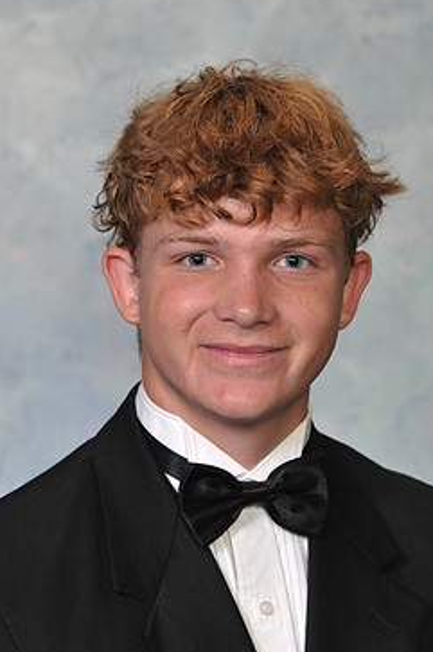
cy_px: 410
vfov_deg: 9.5
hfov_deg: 6.3
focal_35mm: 216
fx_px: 3908
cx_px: 201
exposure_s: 1/125
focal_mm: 135
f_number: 7.1
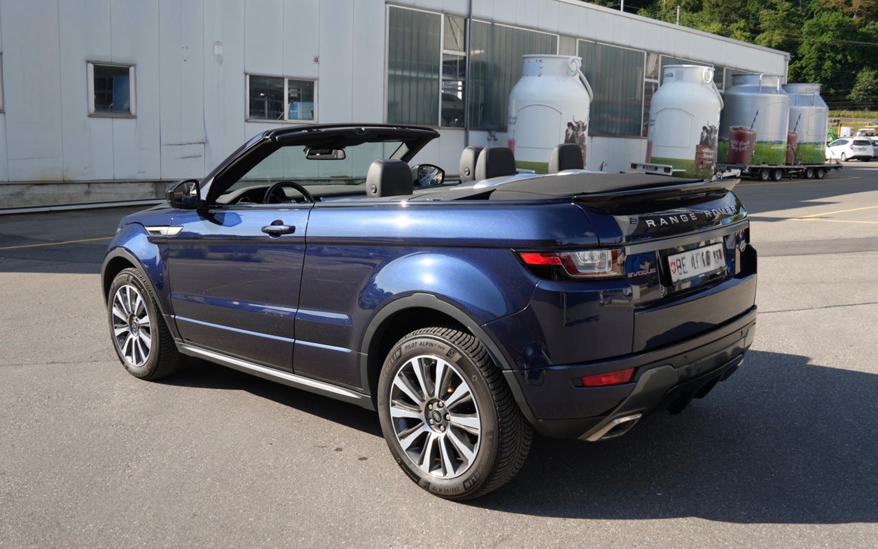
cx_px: 442
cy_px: 278
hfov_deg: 56.7
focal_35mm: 34
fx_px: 813
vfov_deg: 37.3
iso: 100
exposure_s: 1/400
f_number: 4.5
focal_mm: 22
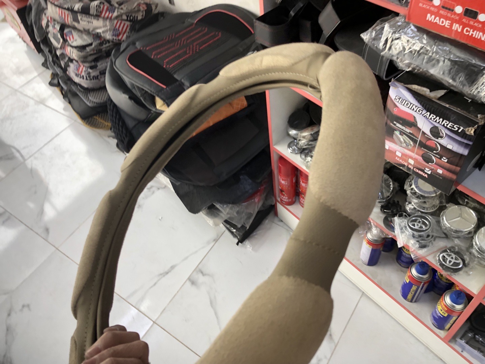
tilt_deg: -50.7
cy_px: 182
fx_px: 392
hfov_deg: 63.4
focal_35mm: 28
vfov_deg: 49.7
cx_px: 242
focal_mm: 4
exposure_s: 1/120
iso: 40
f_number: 1.8
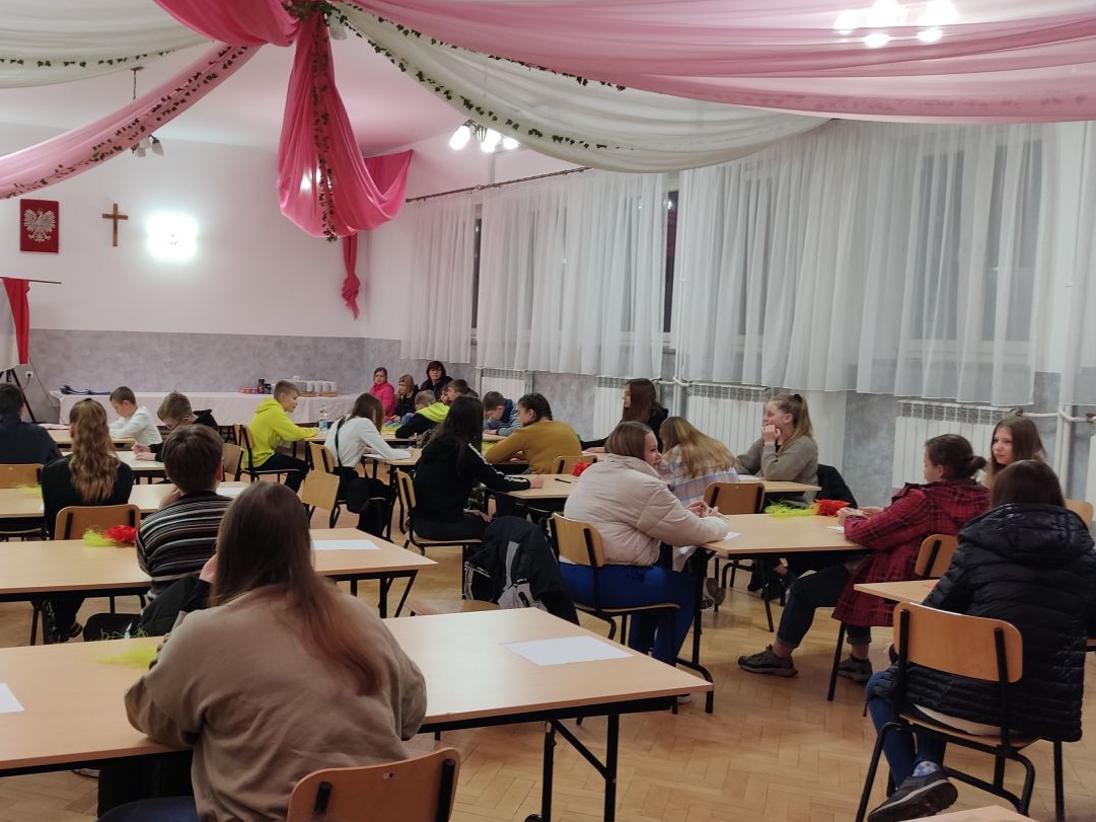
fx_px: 1172
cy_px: 427
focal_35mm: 37
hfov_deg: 48.9
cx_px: 325
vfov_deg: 38.7
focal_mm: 4.71
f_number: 1.79
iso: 159
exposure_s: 1/50
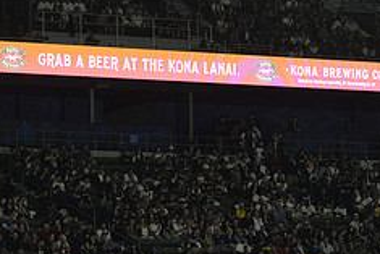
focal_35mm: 333
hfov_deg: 6.2
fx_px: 3517
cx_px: 197
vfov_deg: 4.1
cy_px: 69
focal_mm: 135
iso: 1600
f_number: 2.8
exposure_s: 1/2000
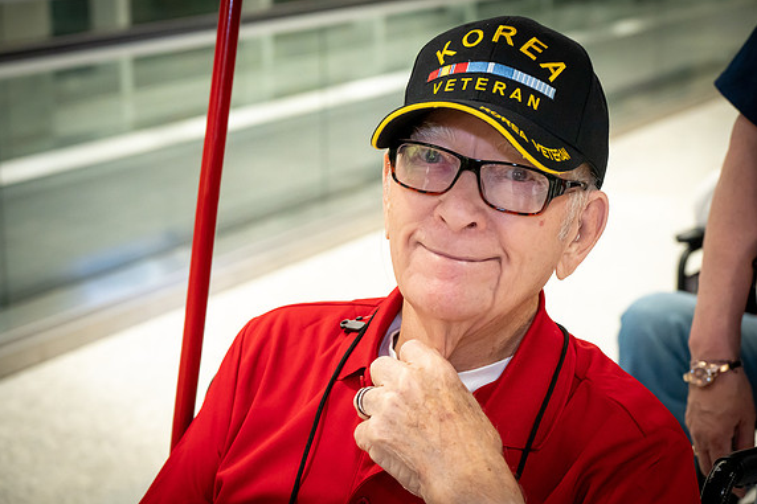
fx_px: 1534
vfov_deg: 18.7
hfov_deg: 27.7
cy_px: 253
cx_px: 376
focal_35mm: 73
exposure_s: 1/100
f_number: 6
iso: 5600
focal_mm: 72
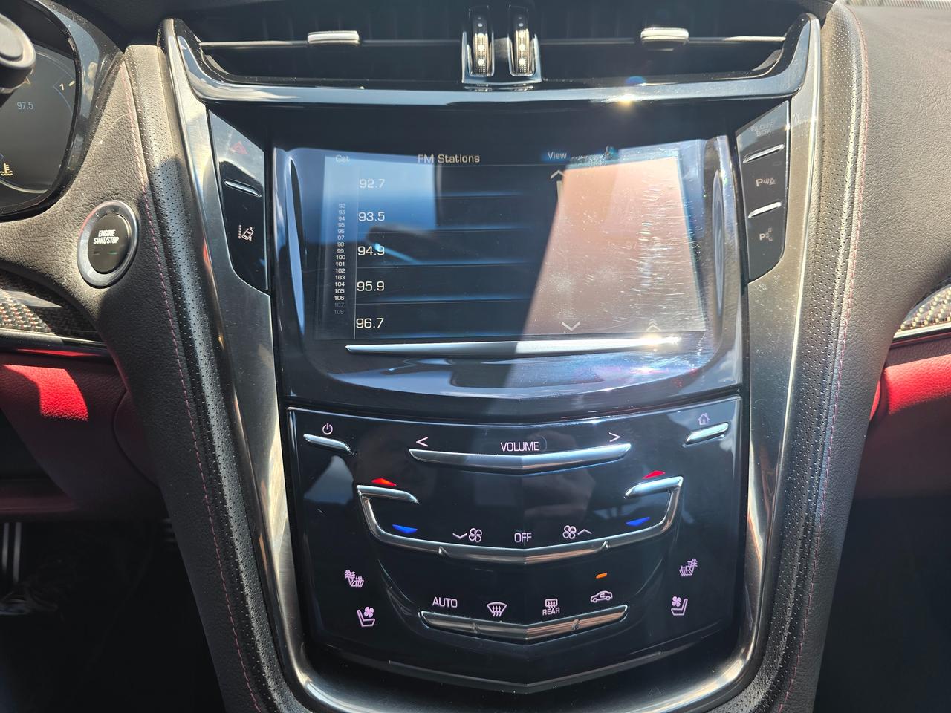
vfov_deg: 58.9
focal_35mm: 23
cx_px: 476
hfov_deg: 73.9
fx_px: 632
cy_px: 356
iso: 20
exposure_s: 1/120
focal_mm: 6.3
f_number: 1.7
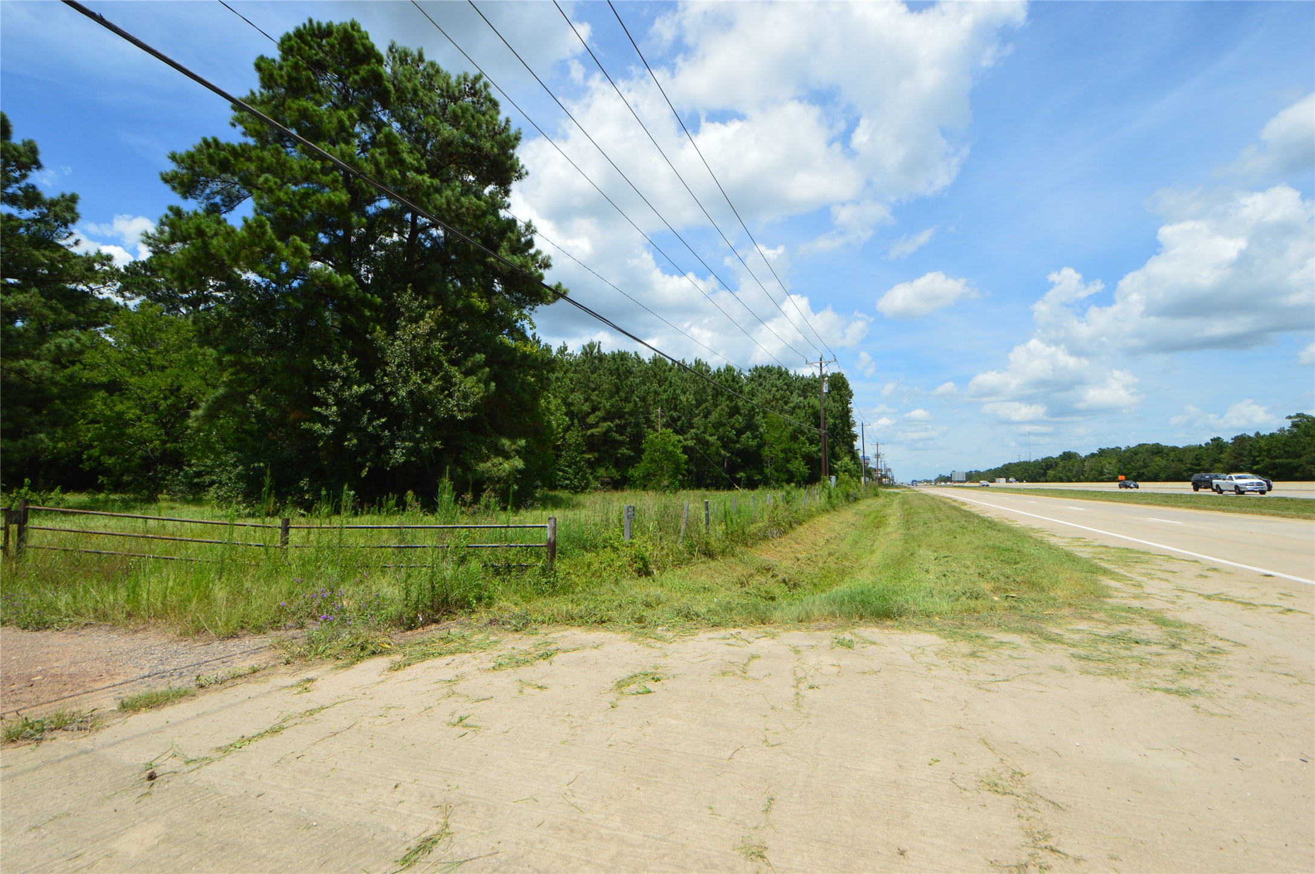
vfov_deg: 77.2
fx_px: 547
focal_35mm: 15
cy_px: 437
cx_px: 658
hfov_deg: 100.4
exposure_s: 1/500
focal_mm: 10
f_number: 11
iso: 400
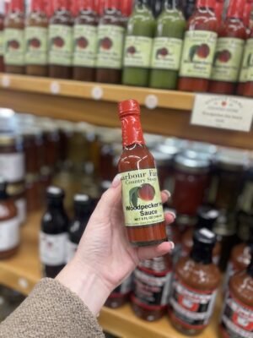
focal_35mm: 26
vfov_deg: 67.3
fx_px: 253
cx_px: 126
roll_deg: -6.4
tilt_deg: -16.5
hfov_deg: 53.1
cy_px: 169
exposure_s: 1/60
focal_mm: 5.1
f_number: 1.6
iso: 100
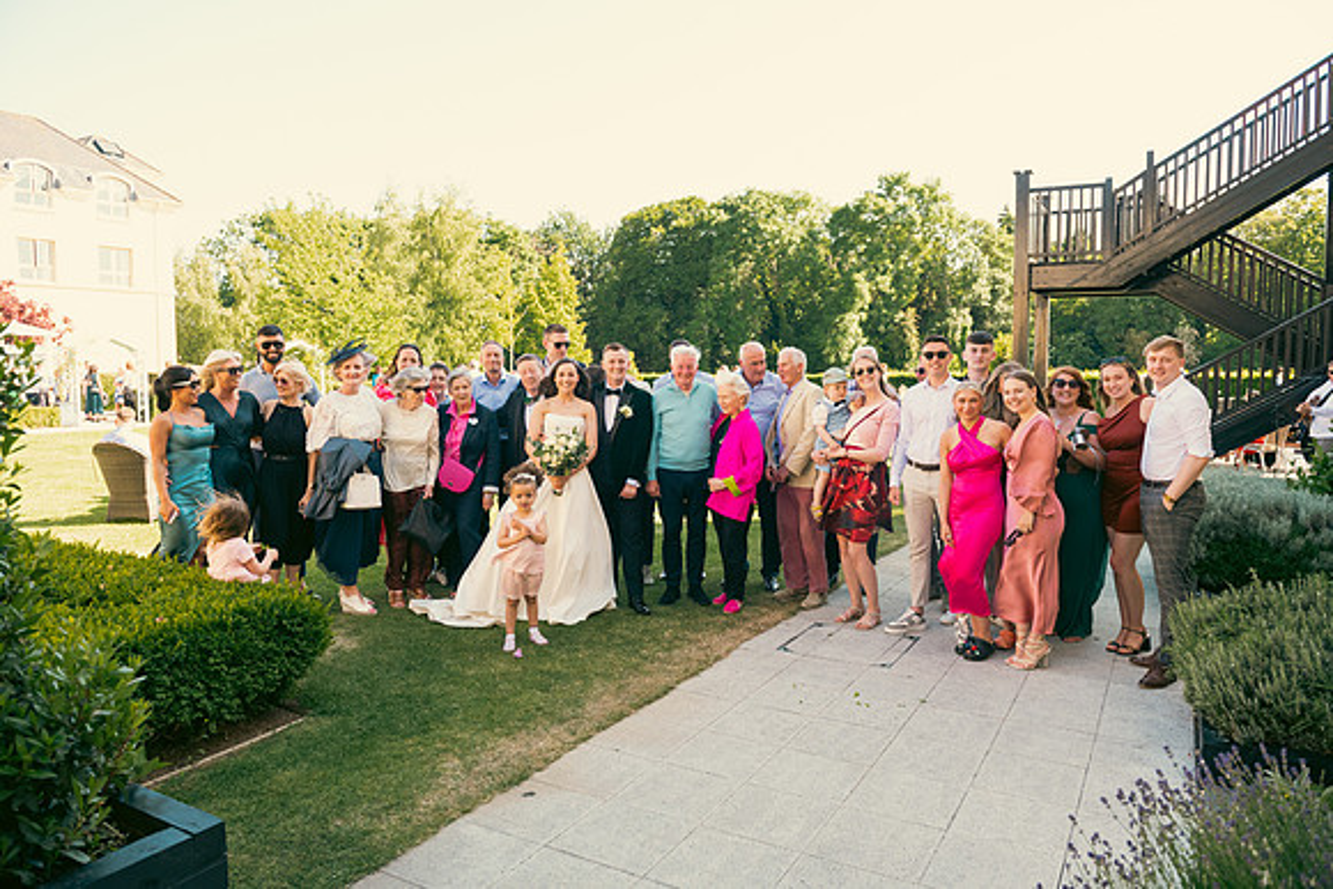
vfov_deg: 53.2
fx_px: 889
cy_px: 444
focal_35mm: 24
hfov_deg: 73.7
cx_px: 666
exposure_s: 1/200
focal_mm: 24
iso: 200
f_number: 5
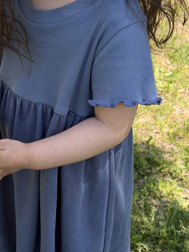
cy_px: 162
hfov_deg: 17.0
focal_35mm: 86
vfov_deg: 22.7
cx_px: 35
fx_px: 626
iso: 80
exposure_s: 1/1513
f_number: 1.78
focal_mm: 6.76
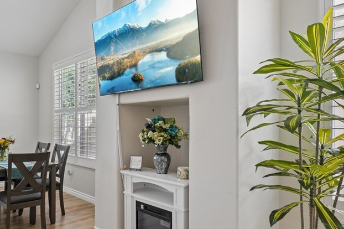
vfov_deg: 46.3
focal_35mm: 28
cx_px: 145
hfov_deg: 65.1
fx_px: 267
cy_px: 124
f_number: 9
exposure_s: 1/13
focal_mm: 17
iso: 400
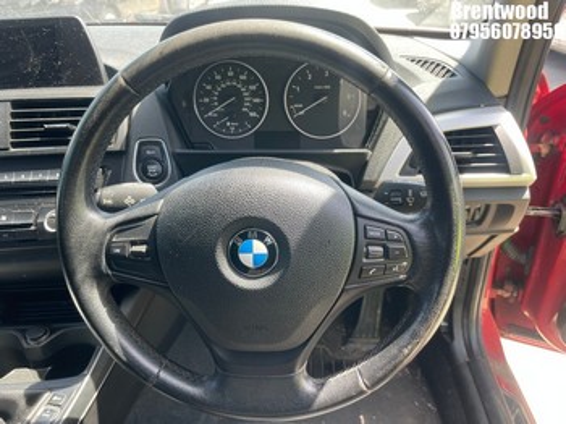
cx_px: 283
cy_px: 212
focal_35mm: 26
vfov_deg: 53.0
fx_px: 425
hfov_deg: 67.3
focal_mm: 4.2
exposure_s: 1/121
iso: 40
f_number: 1.6
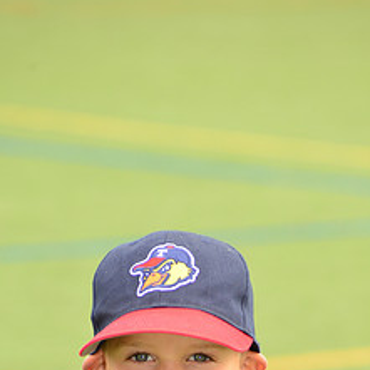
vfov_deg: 3.9
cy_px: 477
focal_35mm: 446
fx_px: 5393
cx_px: 203
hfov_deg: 3.9
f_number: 8
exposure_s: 1/200
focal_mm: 200
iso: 250
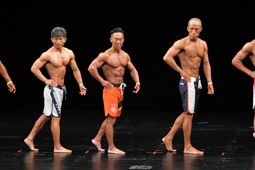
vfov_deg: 5.4
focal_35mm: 255
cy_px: 85
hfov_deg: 8.1
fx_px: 1805
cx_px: 128
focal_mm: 170
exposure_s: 1/400
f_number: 5.6
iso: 3200
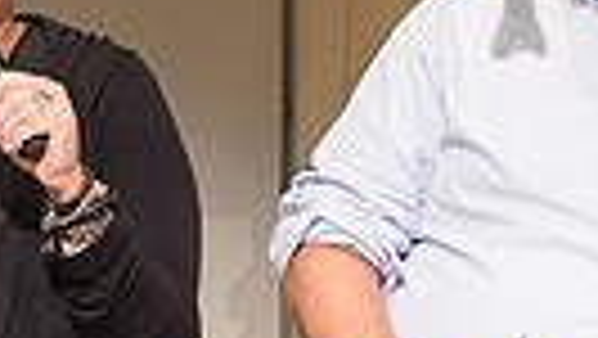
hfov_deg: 9.7
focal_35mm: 220
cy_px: 196
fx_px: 3491
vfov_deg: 5.5
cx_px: -63
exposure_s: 1/200
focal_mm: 48
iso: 2500
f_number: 4
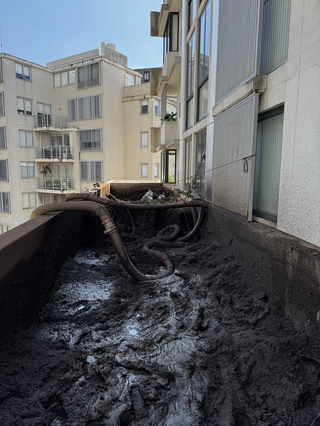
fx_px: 296
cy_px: 213
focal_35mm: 24
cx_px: 160
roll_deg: -1.3
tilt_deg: -8.3
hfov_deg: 56.8
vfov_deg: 71.6
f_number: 1.78
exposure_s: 1/853
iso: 80
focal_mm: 6.76
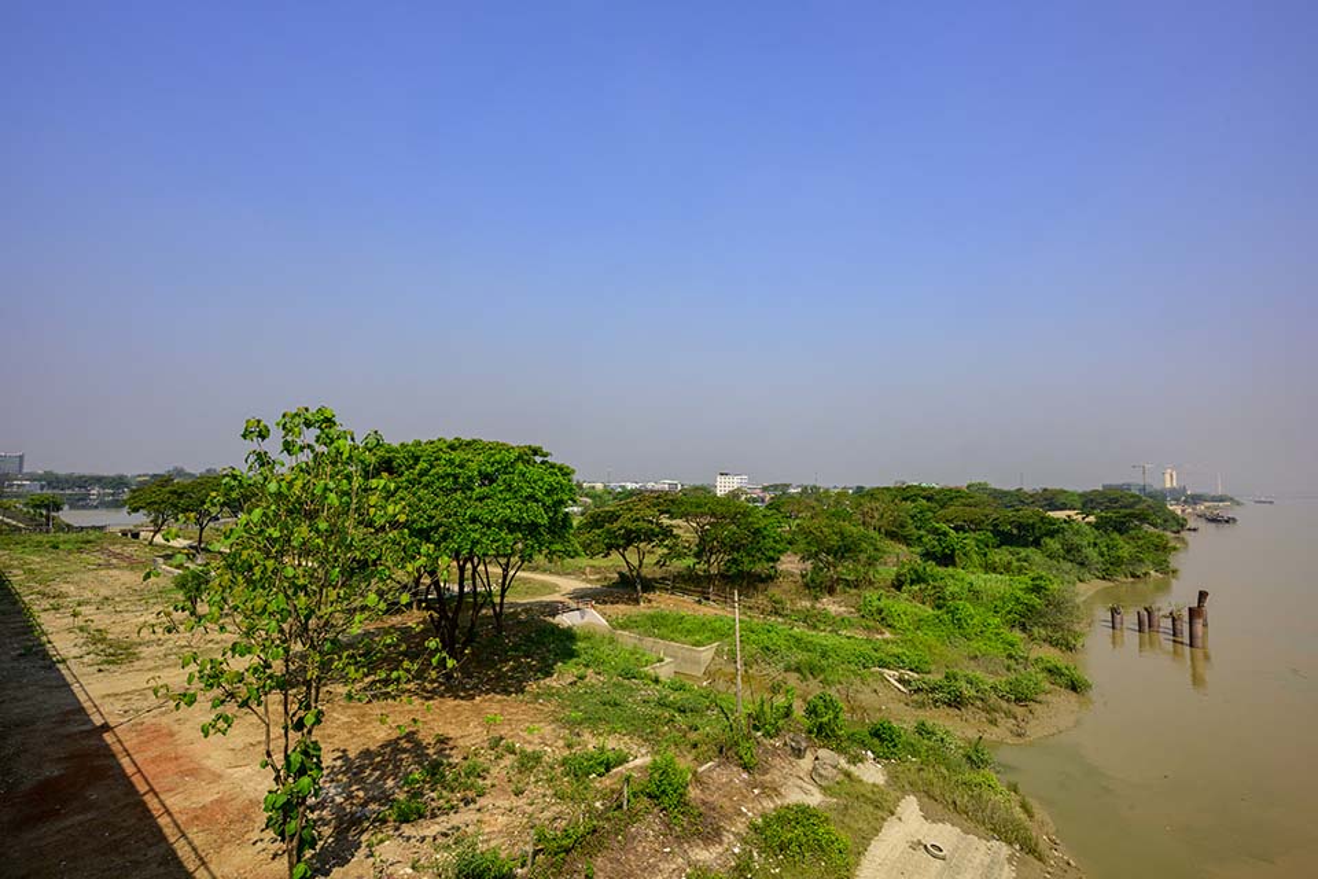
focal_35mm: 17
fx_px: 622
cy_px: 440
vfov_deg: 70.4
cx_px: 659
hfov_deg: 93.3
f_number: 11
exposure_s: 1/640
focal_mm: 17
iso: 320
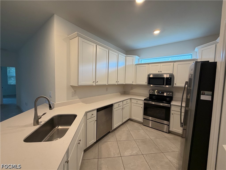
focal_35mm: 14
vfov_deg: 85.7
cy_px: 85
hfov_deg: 102.1
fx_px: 91
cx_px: 113
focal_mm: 2.22
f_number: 2.2
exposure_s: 1/60
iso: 200
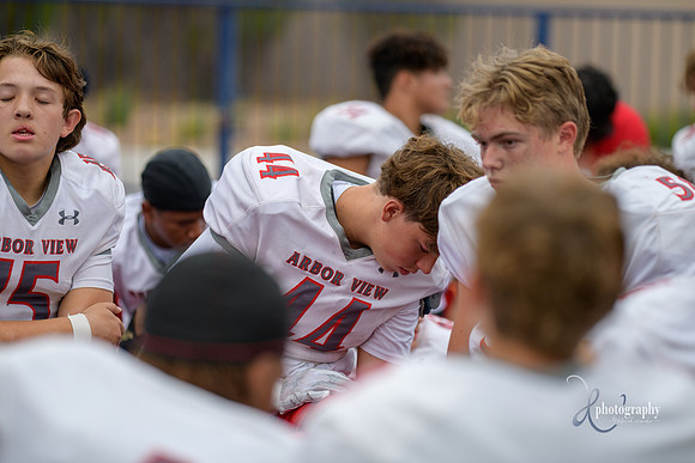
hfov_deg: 12.1
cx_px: 348
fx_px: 3283
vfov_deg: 8.1
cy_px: 232
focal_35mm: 170
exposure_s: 1/500
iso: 400
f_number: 2.8
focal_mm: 170
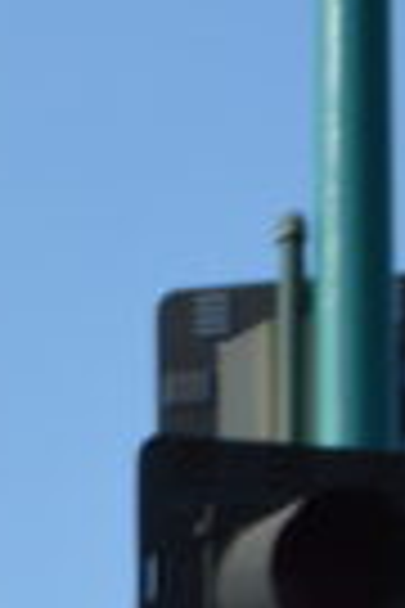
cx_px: -855
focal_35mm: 227
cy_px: 1353
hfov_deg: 5.6
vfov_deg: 8.4
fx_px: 3830
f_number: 8
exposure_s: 1/250
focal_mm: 20
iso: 100
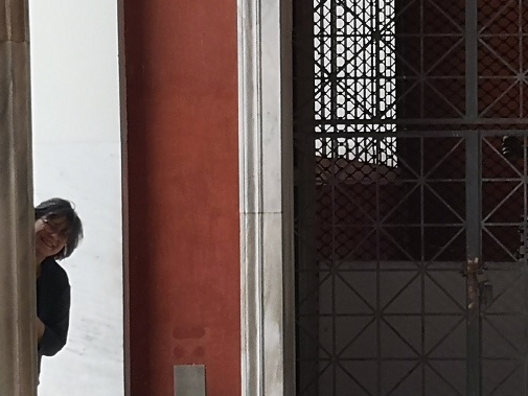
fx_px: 3021
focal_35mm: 198
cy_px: 302
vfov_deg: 7.5
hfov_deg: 10.0
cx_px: 380
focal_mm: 3.95
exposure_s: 1/467
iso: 50
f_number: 1.8
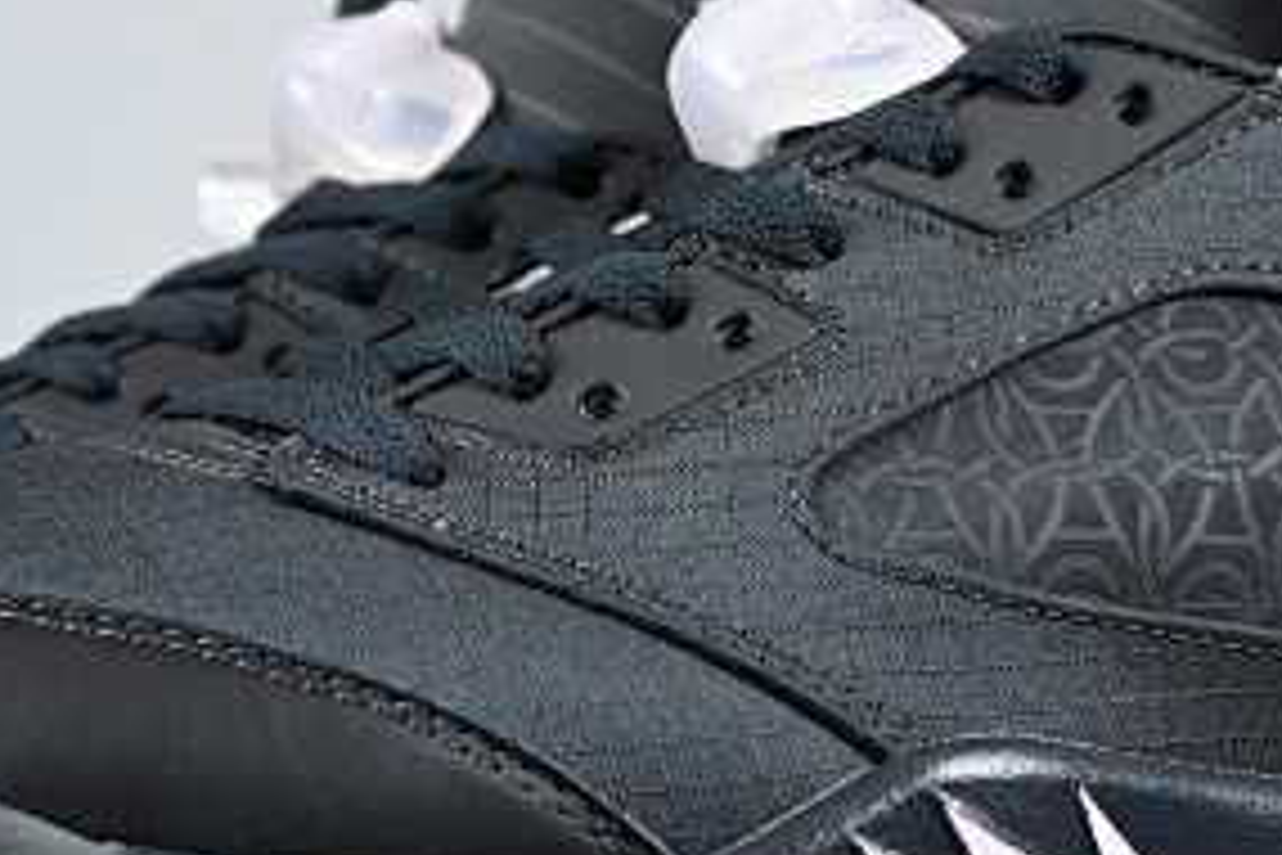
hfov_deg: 15.4
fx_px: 4725
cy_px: 245
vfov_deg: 10.3
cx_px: 594
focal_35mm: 133
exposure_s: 1/125
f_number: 5
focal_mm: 31.5
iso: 640
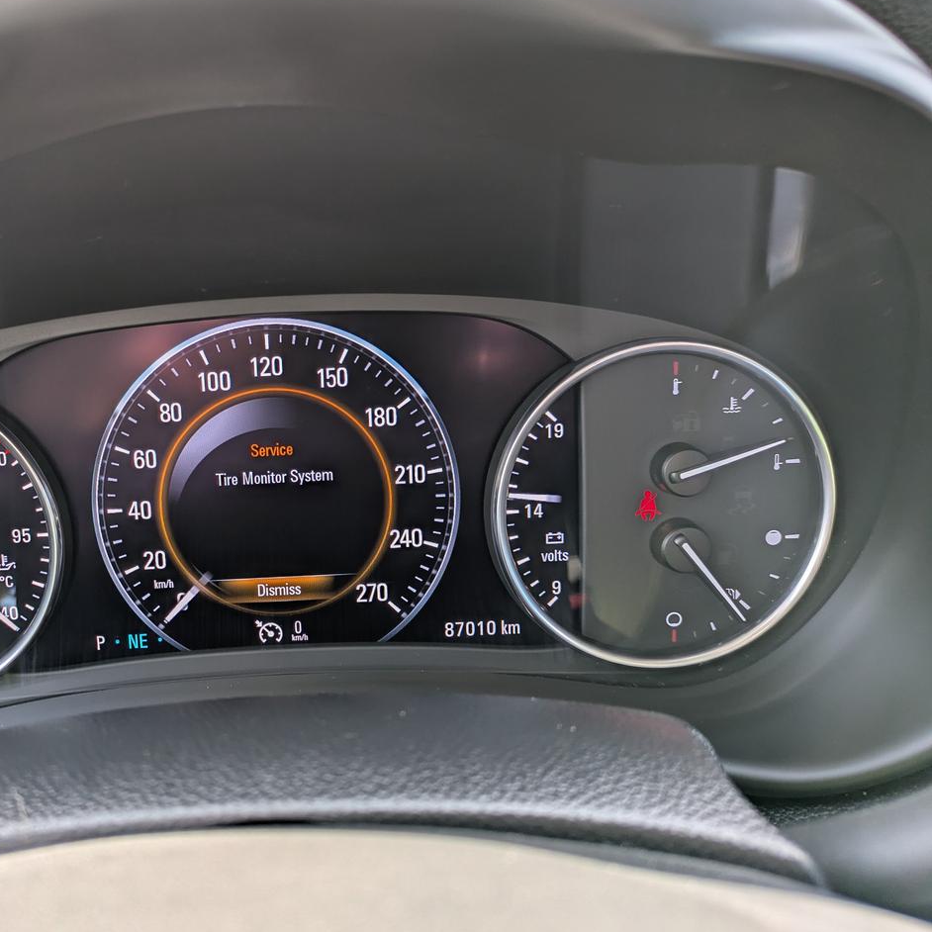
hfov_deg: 52.8
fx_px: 914
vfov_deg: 54.0
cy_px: 460
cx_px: 300
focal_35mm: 30
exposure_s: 1/100
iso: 44
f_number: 1.89
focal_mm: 5.43
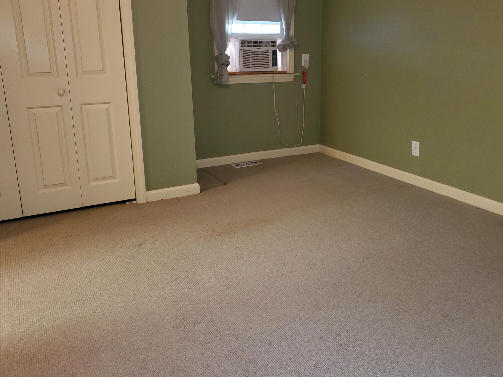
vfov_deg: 45.3
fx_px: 450
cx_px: 287
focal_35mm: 31
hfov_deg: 58.1
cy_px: 155
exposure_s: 1/19
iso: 125
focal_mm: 4.3
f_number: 1.5
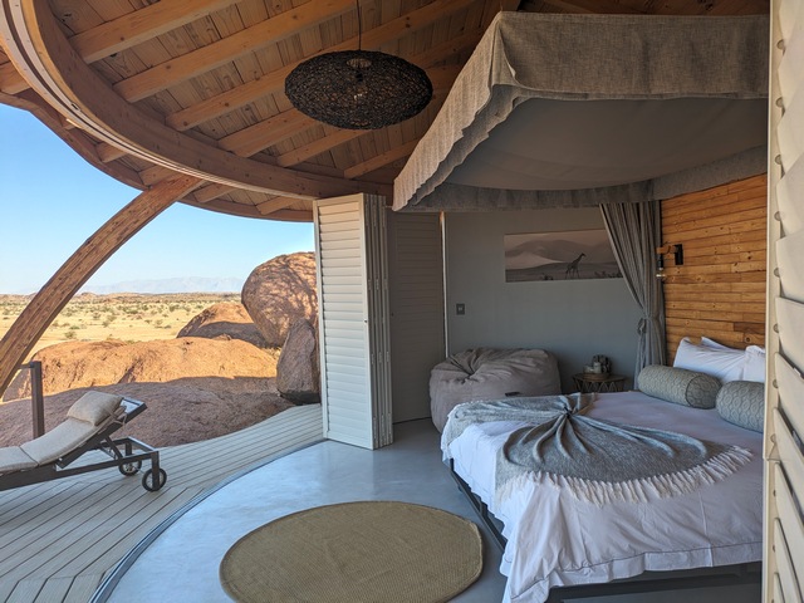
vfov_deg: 54.9
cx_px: 402
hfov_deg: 69.4
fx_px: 581
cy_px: 302
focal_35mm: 25
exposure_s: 1/1269
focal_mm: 5.43
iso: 47
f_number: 1.89
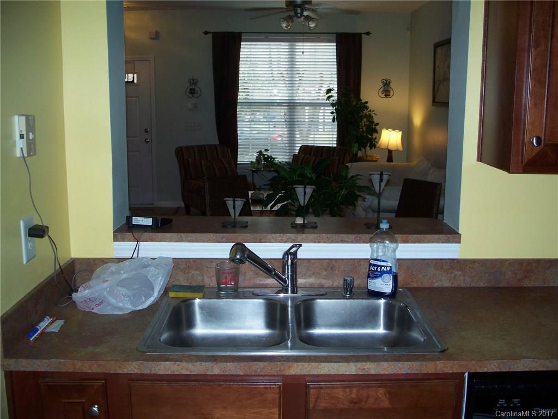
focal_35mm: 37
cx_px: 279
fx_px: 596
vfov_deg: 38.7
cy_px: 210
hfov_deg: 50.1
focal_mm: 7.8
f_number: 2.8
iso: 200
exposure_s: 1/60
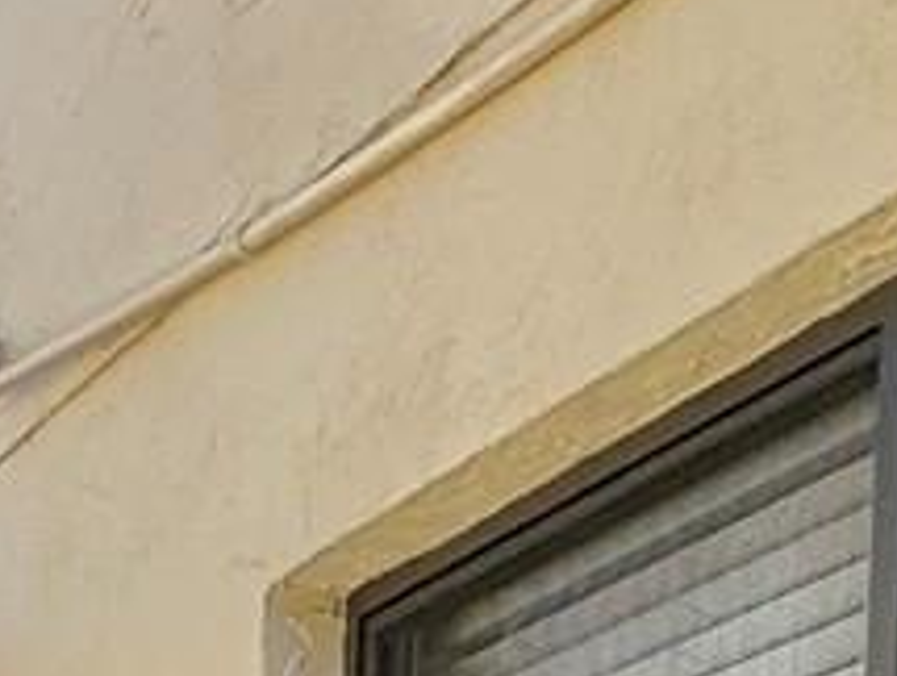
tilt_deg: -2.7
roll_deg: +0.8
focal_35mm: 104
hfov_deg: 13.6
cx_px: -1252
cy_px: 1652
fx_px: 2699
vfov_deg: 11.6
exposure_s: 1/1323
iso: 50
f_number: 2.2
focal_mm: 2.22
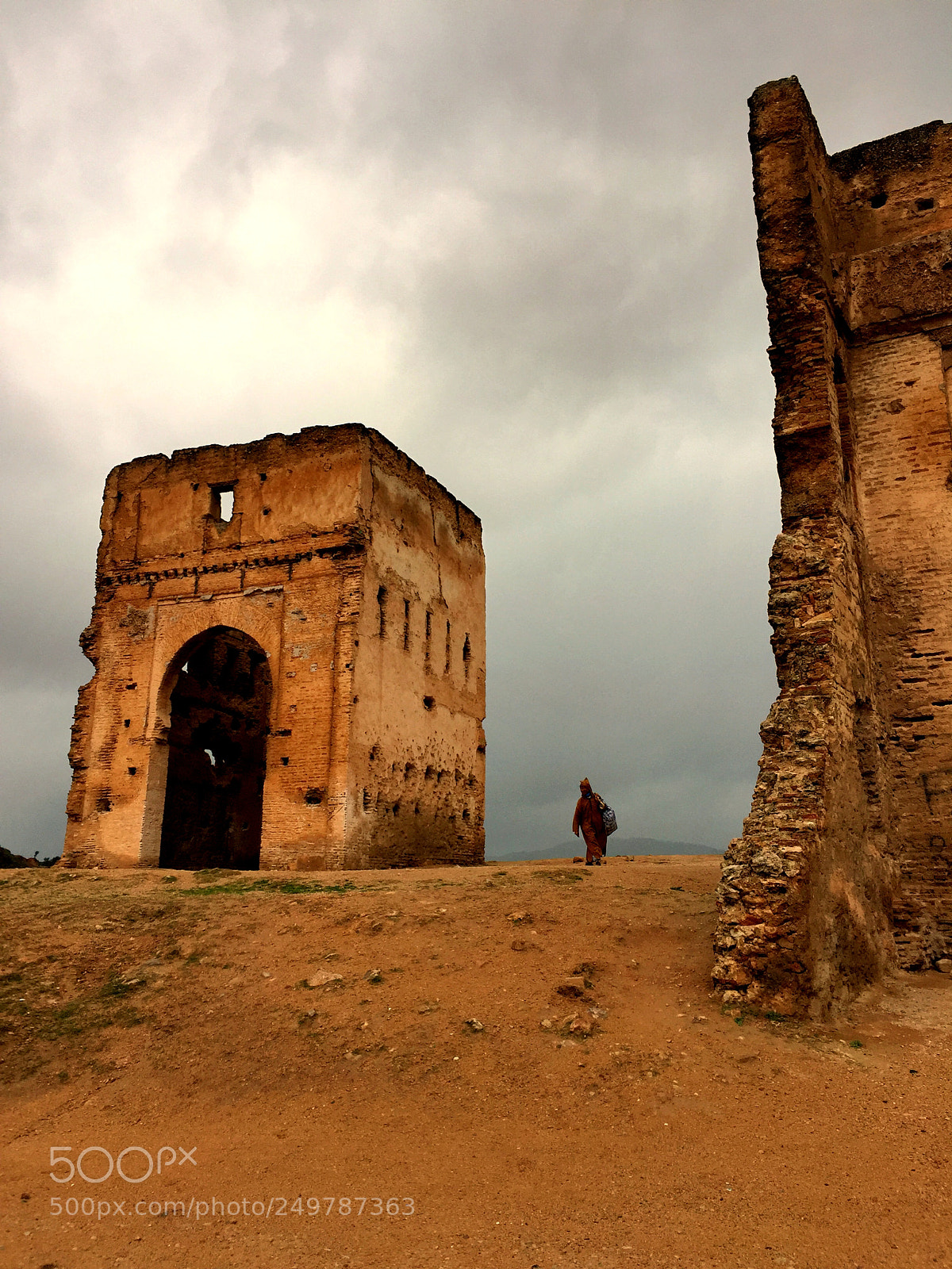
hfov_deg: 48.2
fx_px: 1063
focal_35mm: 29
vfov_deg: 61.7
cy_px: 634
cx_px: 476
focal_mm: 4.15
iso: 32
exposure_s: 1/2475
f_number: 2.2
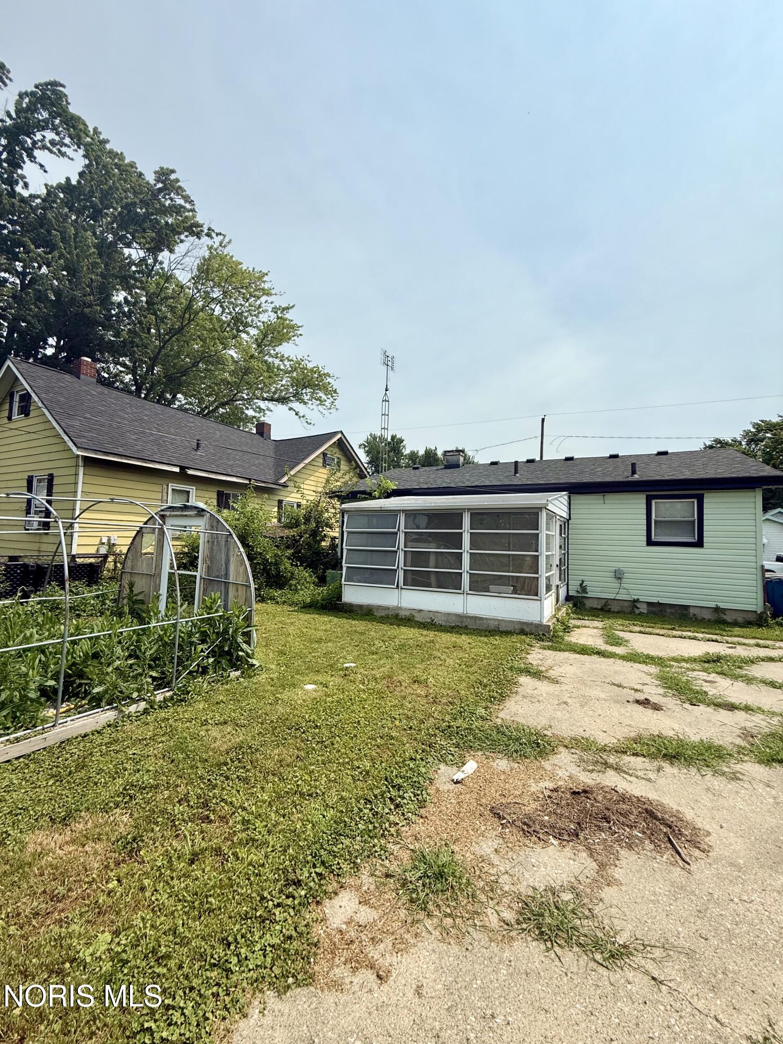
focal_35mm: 14
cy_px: 522
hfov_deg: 85.7
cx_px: 392
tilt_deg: +4.8
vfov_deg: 102.1
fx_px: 422
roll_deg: -3.3
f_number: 2.2
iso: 50
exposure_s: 1/3460
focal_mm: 2.22
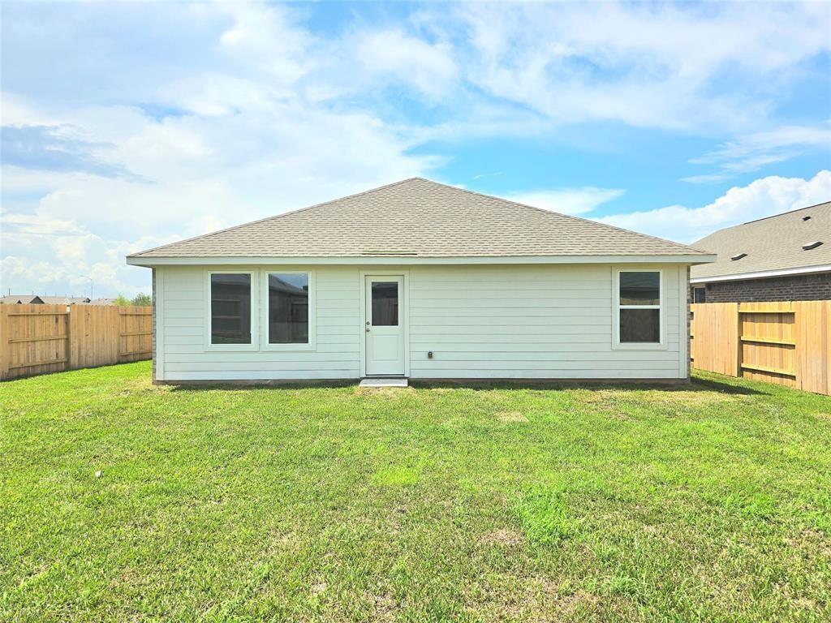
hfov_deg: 73.9
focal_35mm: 23
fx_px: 552
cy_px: 312
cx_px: 416
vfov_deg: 58.9
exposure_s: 1/10000
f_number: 1.7
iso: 80
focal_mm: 6.3
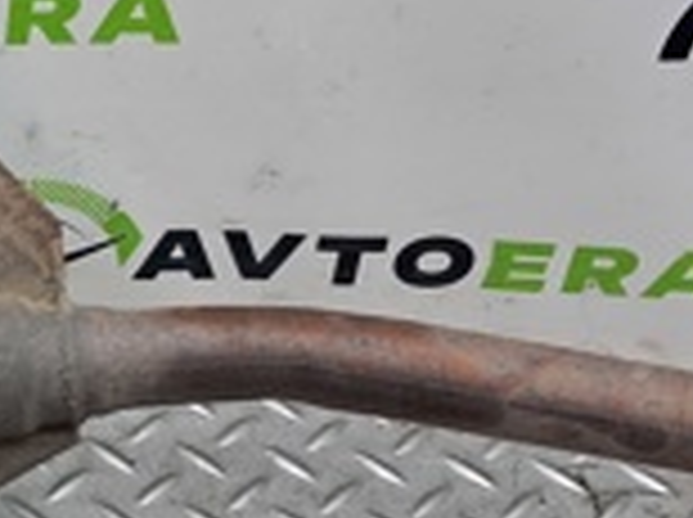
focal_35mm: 112
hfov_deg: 16.2
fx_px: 2239
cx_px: -324
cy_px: 264
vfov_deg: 13.2
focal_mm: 4
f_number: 1.8
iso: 80
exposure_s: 1/50
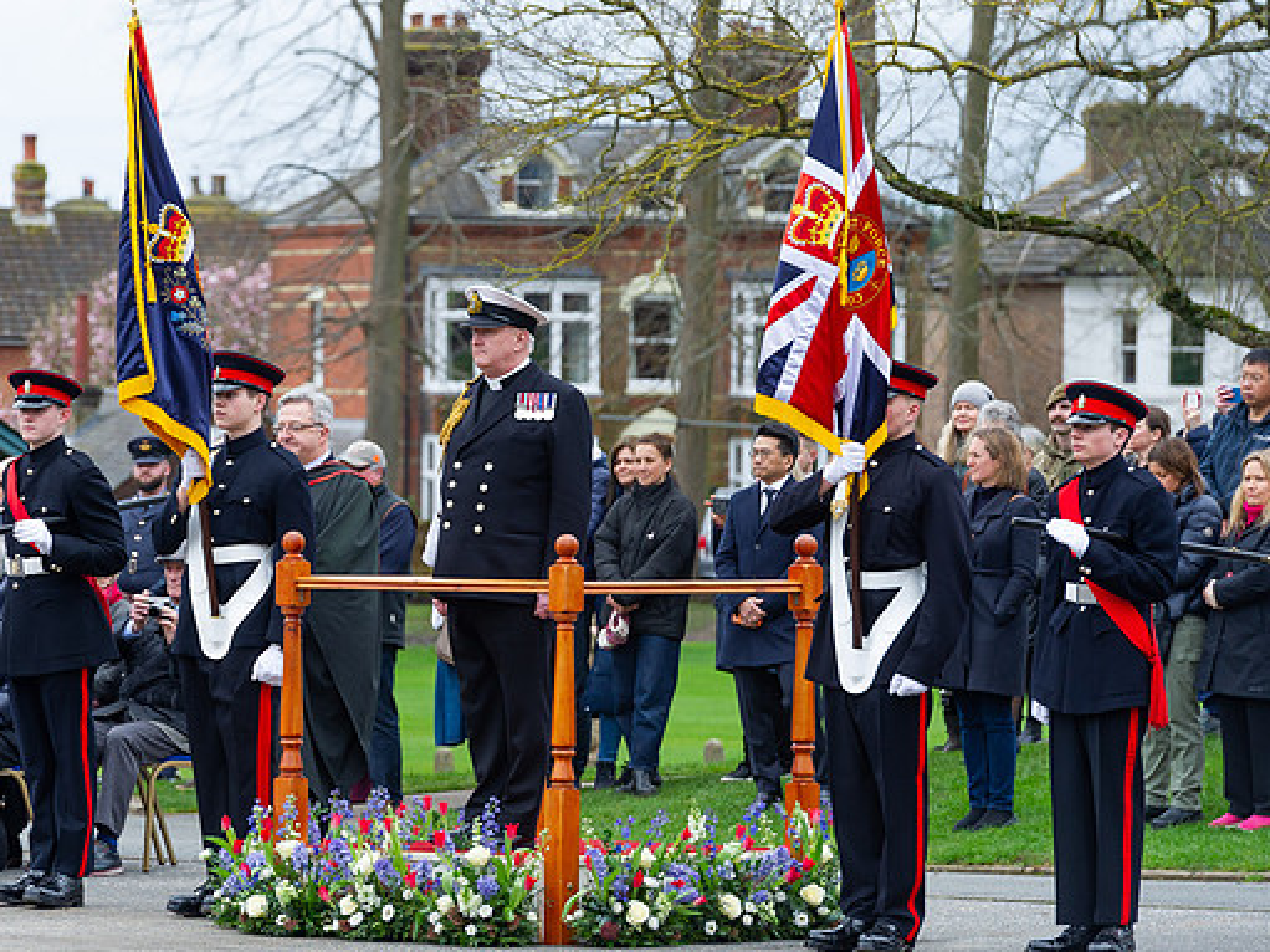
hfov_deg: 8.2
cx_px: 510
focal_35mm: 242
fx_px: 8876
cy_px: 433
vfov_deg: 6.1
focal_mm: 200
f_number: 6.3
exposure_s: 1/250
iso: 500
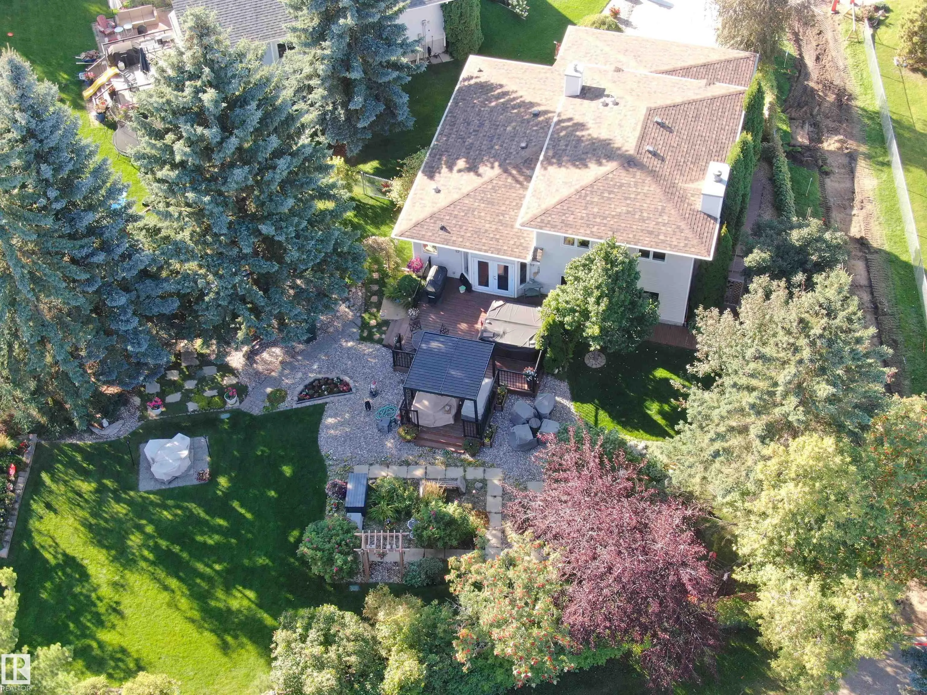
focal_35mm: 48
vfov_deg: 30.3
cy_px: 348
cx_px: 464
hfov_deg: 39.7
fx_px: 1285
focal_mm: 8.6
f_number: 3.8
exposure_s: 1/80
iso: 100
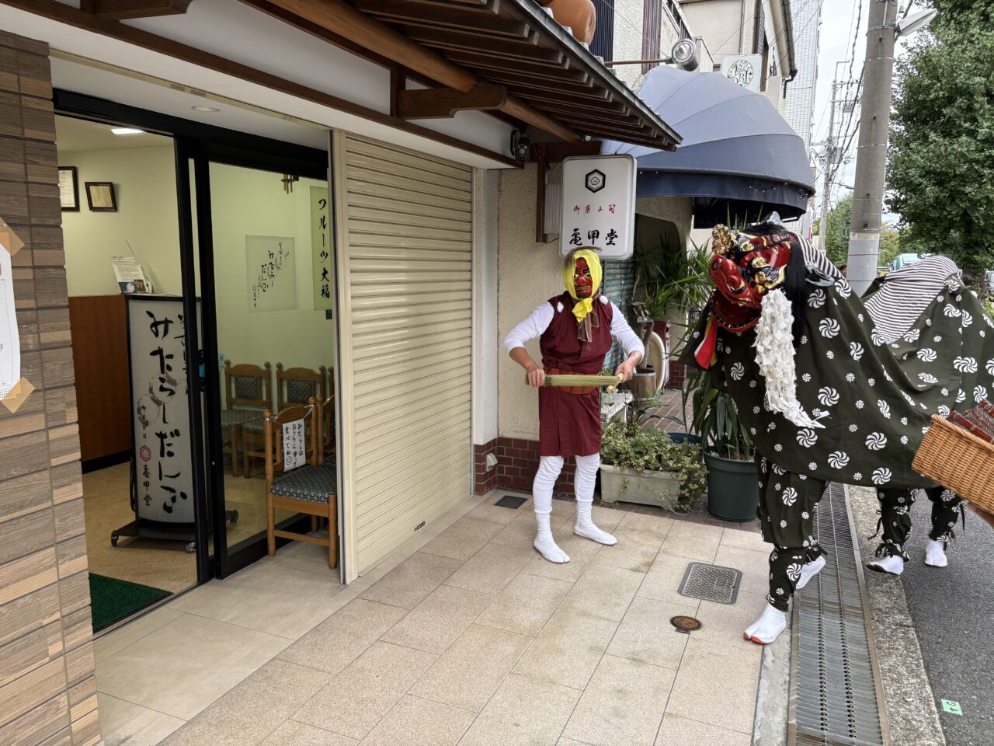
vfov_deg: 53.1
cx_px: 497
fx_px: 747
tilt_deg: -9.2
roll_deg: -0.5
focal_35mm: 26
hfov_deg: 67.3
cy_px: 373
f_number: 1.6
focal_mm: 5.96
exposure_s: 1/199
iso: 50
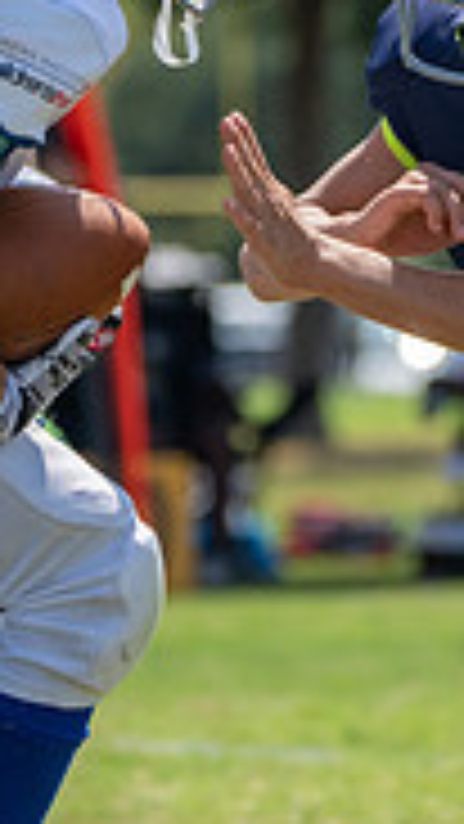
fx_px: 14342
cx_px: 184
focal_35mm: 656
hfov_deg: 1.9
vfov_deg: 3.3
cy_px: 348
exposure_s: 1/1250
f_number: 5.6
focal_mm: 187
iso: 250
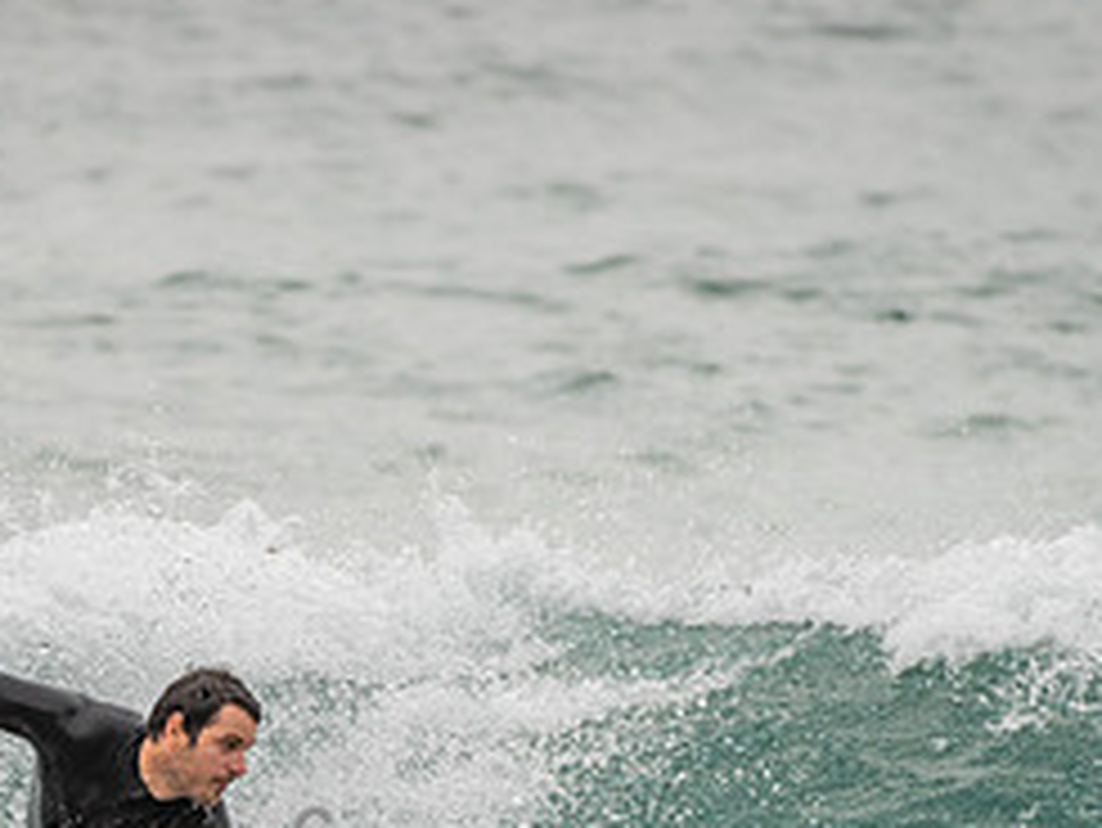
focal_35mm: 1138
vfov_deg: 1.3
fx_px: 36246
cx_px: 265
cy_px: 839
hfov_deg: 1.7
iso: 320
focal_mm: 500
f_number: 5.6
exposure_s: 1/2000
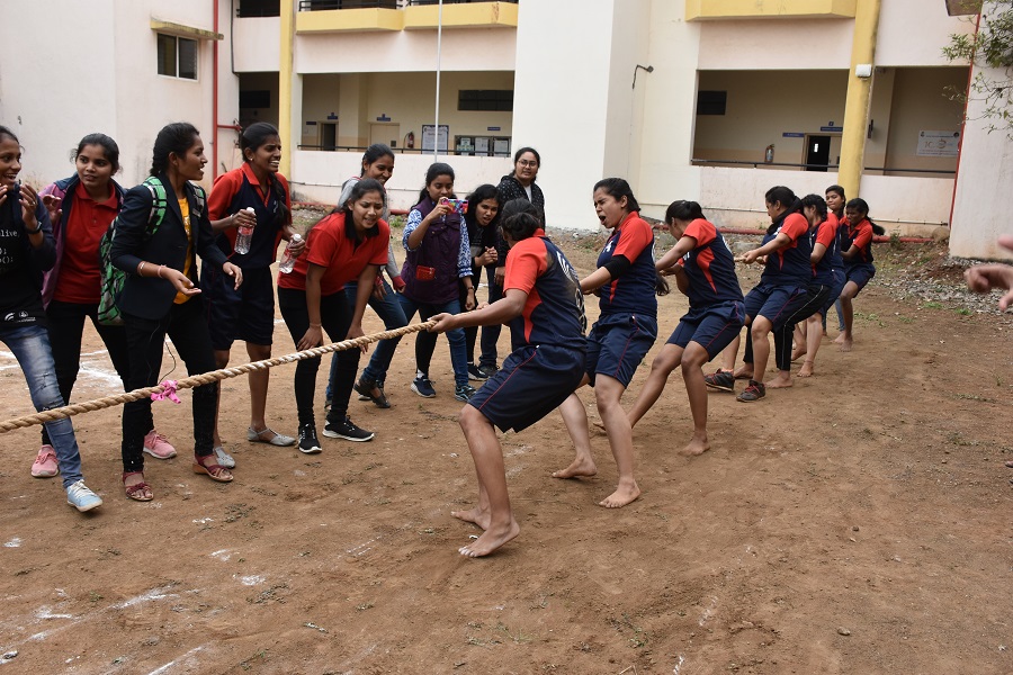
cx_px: 506
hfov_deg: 57.2
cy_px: 338
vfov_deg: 40.0
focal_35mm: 33
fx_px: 929
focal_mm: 22
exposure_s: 1/250
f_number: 8
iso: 500
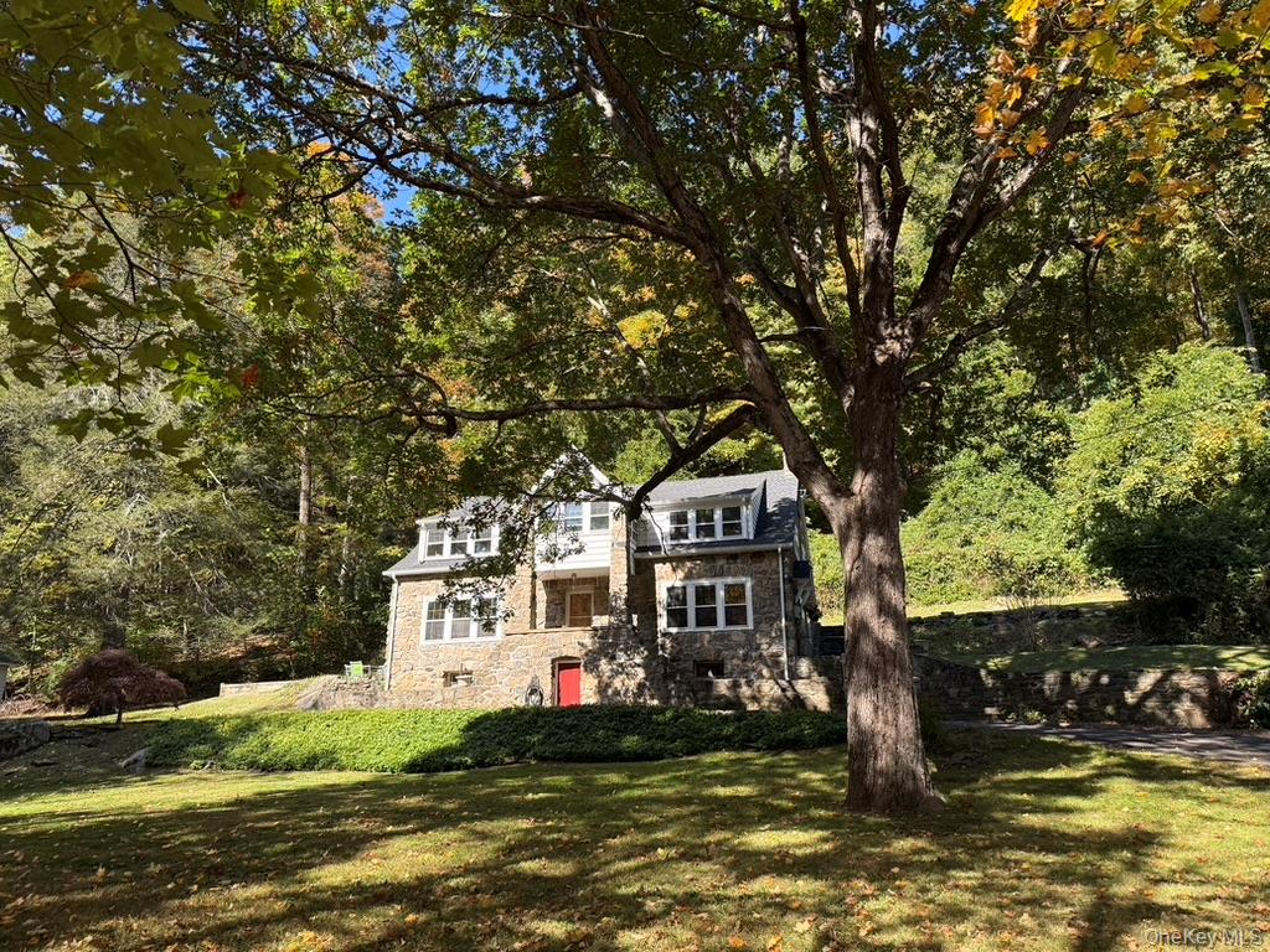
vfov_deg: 56.8
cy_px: 476
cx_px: 635
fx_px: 881
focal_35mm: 24
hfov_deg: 71.6
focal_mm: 6.76
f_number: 1.78
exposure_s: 1/1018
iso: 100
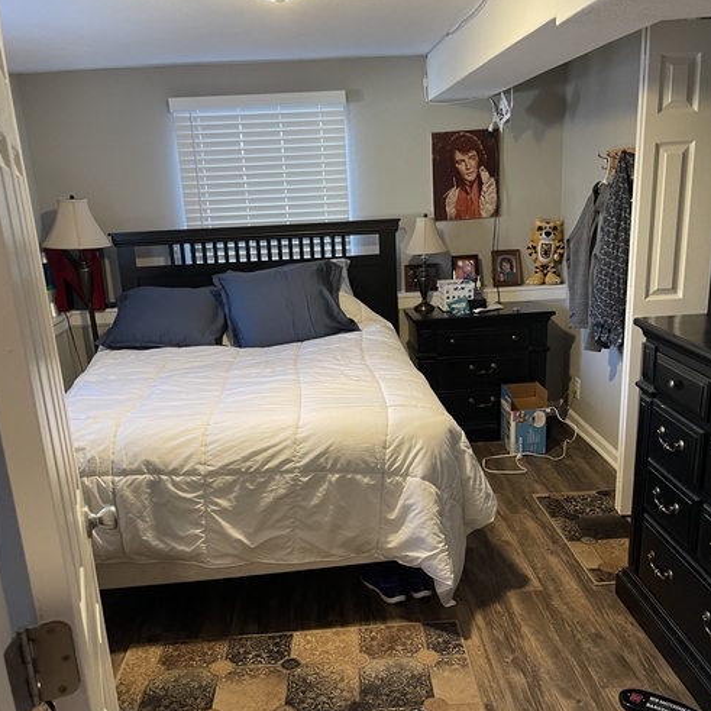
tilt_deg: -16.9
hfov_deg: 54.0
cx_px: 353
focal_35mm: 30
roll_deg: +3.4
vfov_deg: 53.9
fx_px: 697
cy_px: 396
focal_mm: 5.1
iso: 200
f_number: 1.6
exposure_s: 1/60
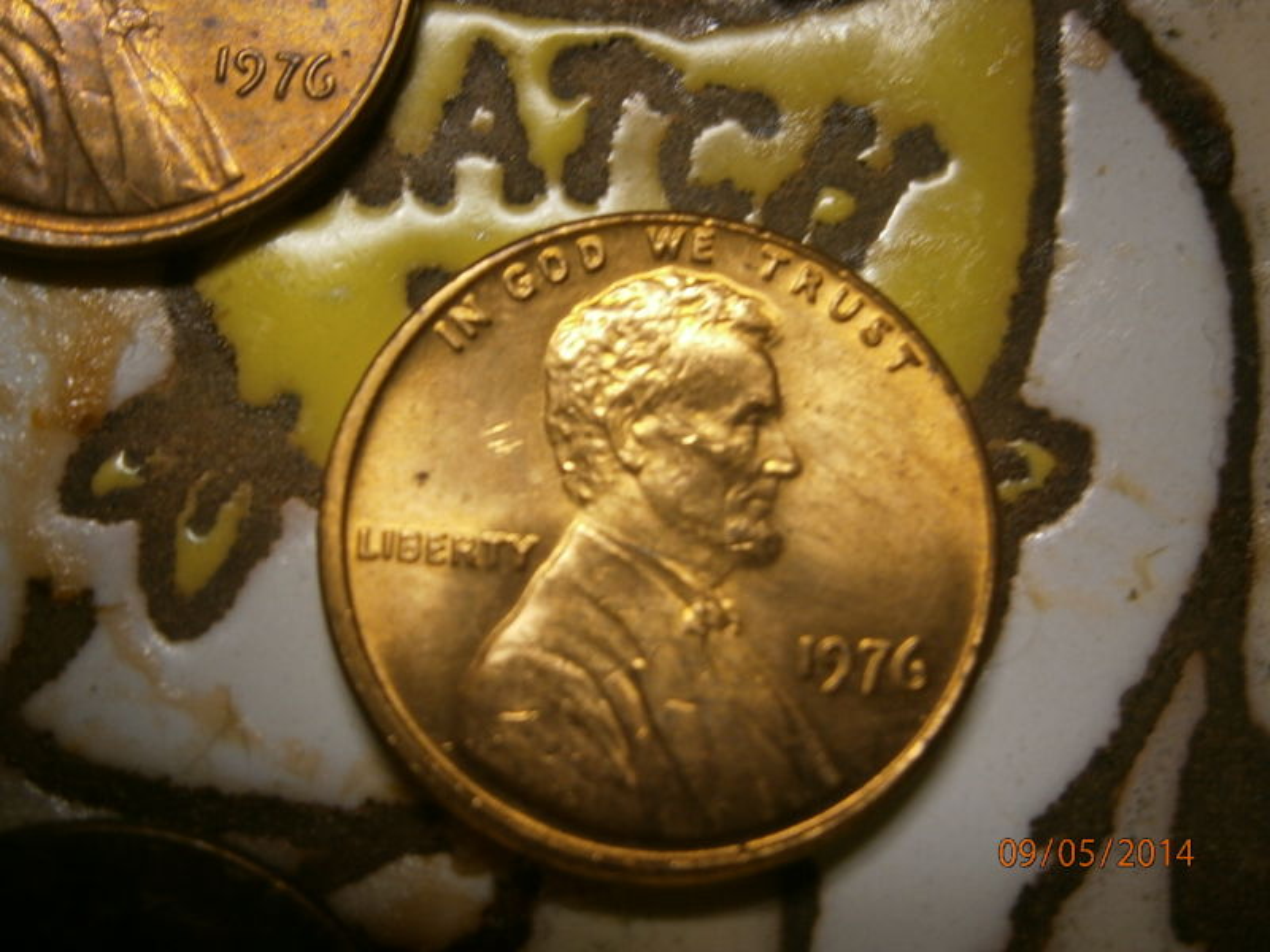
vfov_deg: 30.9
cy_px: 476
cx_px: 635
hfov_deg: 40.4
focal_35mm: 47
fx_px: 1724
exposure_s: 1/13
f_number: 3.4
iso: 125
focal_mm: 8.3
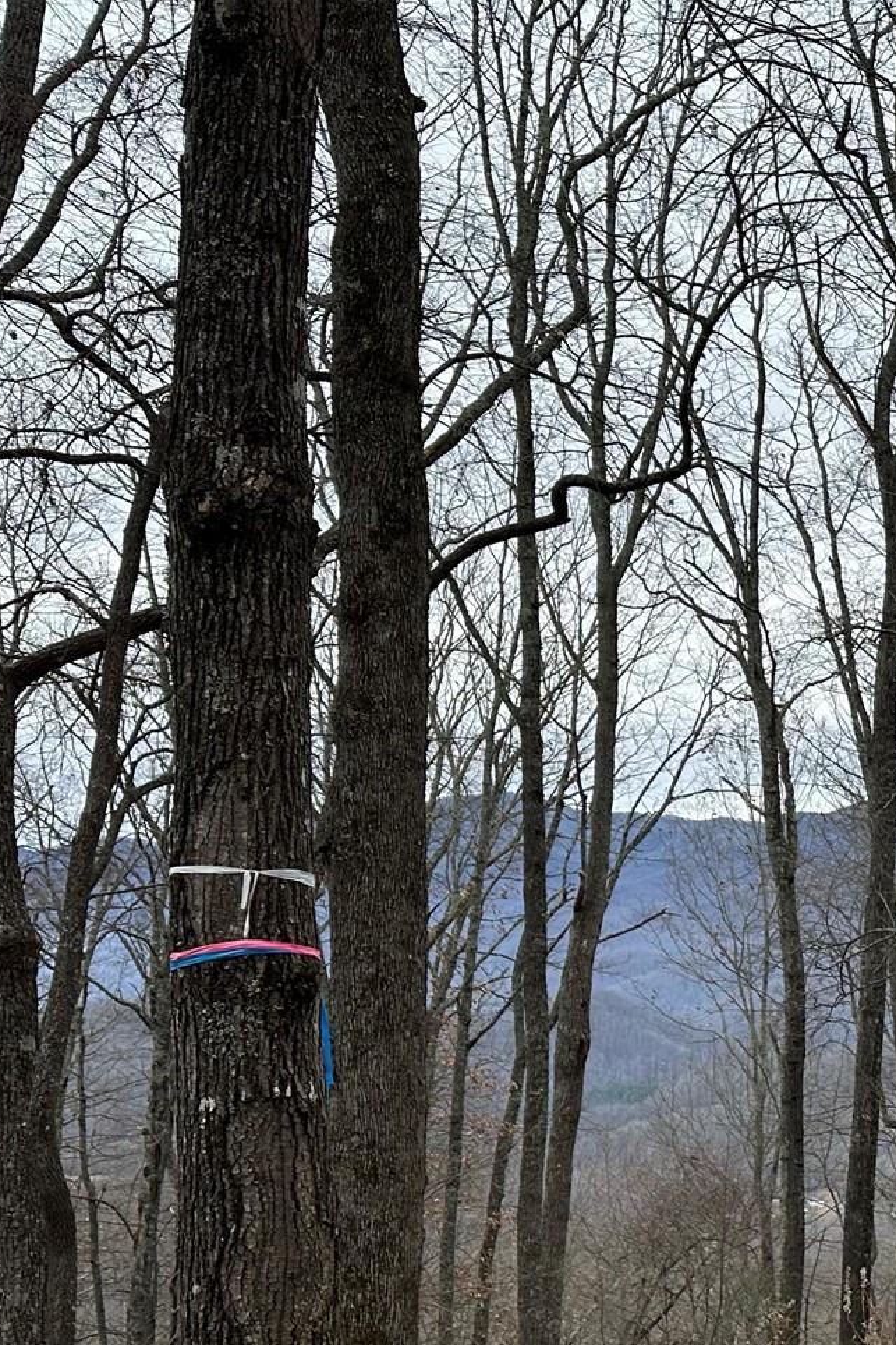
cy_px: 843
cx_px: 1205
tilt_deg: +2.5
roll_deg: -1.3
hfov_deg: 22.5
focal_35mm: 53
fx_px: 1979
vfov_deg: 37.3
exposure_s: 1/1880
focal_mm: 6.86
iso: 80
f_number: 1.78
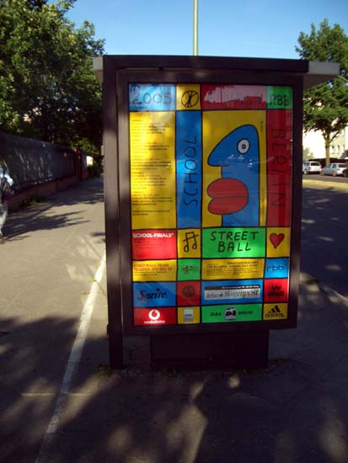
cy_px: 232
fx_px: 469
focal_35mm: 35
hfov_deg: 40.7
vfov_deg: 52.6
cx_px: 174
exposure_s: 1/800
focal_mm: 5.8
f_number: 2.6
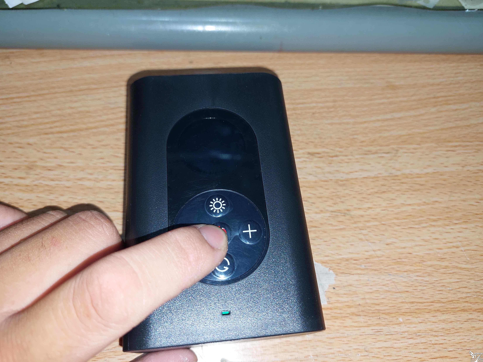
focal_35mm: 25
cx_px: 236
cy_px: 175
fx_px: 349
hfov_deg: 69.4
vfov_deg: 54.9
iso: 80
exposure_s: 1/100
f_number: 1.8
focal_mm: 5.23
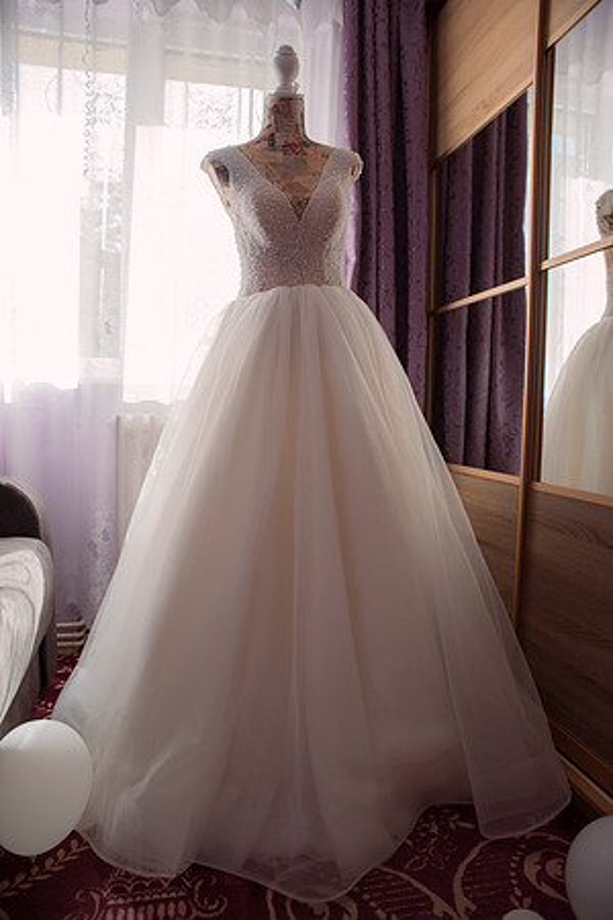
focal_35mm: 24
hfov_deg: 53.1
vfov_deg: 73.7
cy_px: 460
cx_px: 306
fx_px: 613
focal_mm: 24
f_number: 4
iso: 400
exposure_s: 1/250
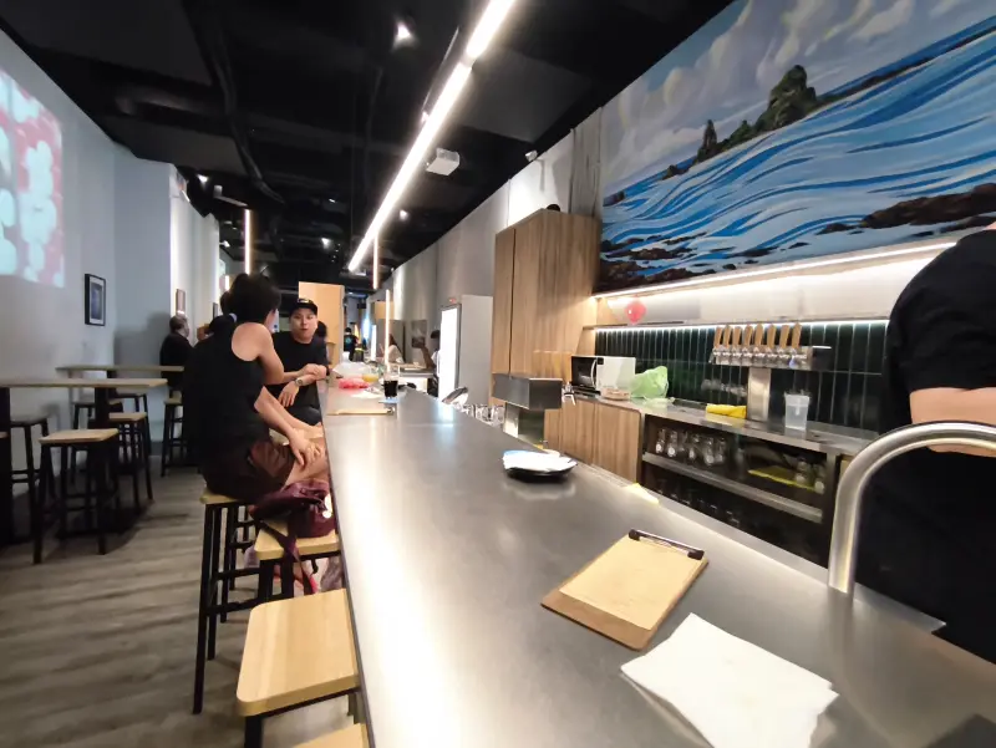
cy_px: 374
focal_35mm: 15
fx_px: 432
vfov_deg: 81.8
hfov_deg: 98.1
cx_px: 498
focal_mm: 1.65
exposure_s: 1/24
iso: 1250
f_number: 2.2
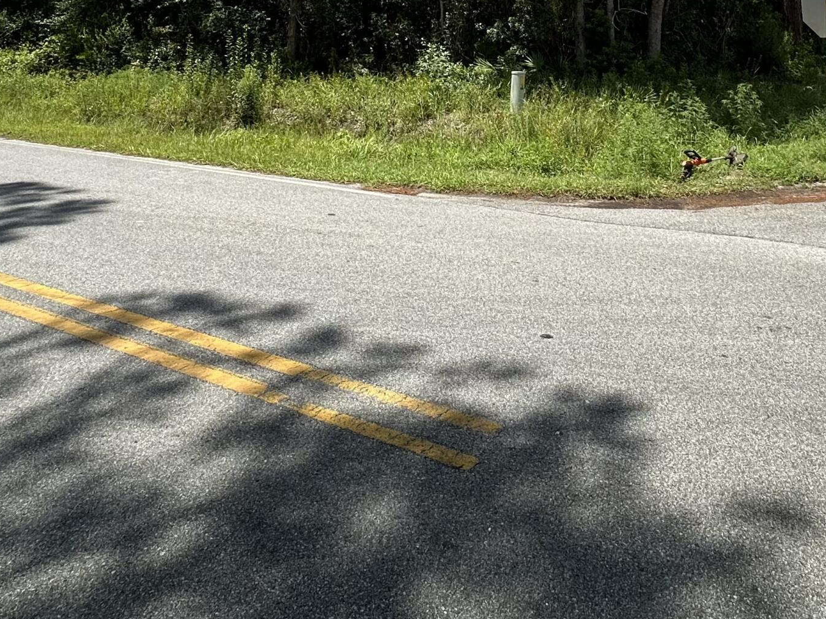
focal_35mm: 31
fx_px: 740
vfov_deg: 37.8
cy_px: -63
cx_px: 585
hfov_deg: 56.4
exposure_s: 1/764
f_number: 2.2
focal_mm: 2.22
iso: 40
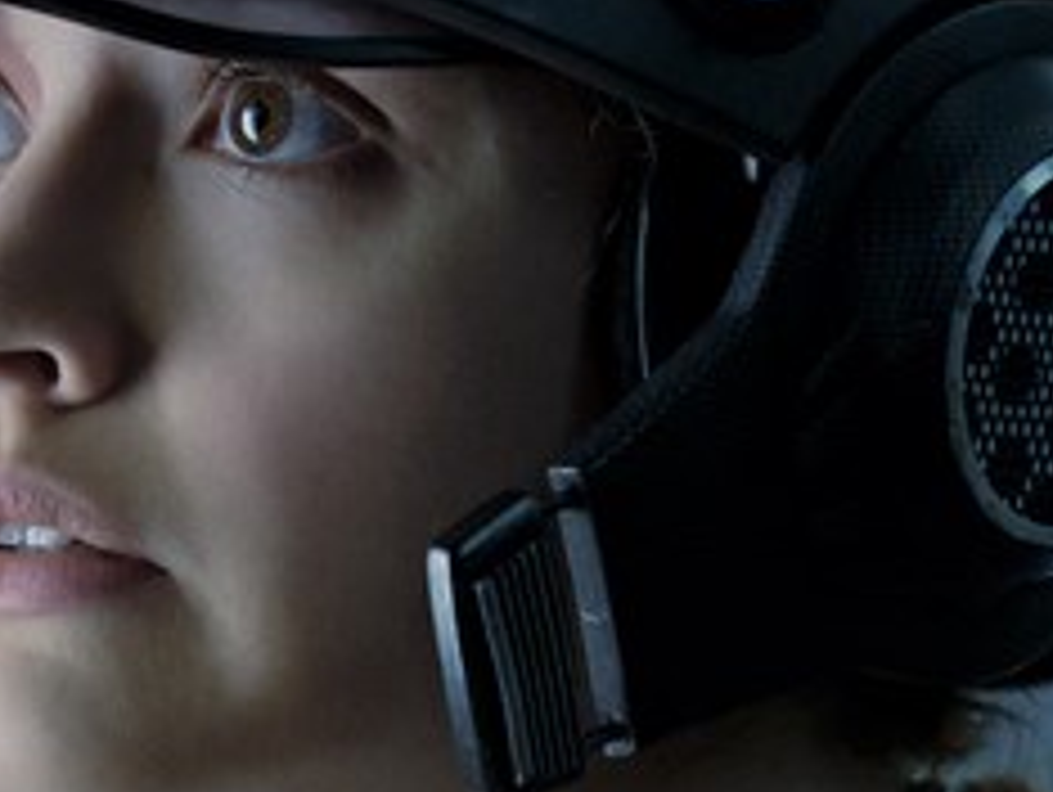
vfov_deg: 2.5
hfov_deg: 3.3
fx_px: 18392
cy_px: 565
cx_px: 130
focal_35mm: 604
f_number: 4
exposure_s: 1/250
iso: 4000
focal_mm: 140
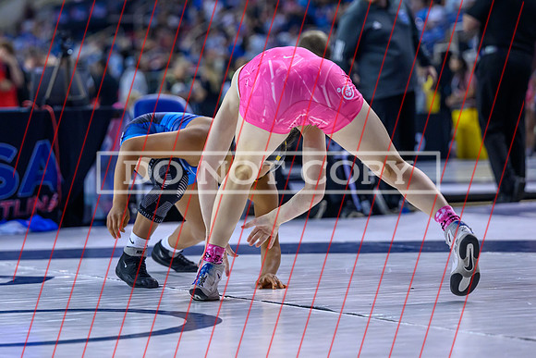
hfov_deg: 13.4
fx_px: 2277
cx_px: 205
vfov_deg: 9.0
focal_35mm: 153
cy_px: 137
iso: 2500
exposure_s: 1/800
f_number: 2.8
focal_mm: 110
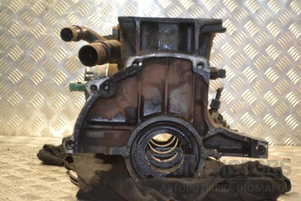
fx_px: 502
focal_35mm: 60
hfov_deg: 33.4
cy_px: 100
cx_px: 150
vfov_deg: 22.6
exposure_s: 1/60
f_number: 5.3
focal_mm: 40
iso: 900
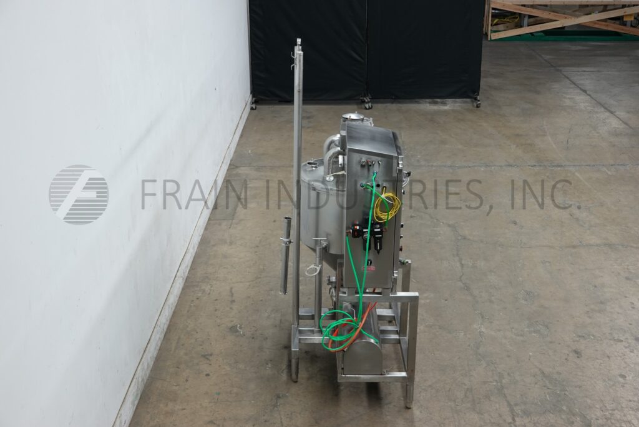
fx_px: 852
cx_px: 320
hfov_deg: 41.1
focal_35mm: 48
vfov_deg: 28.1
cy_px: 214
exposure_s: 1/50
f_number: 4
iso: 250
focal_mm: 17.88
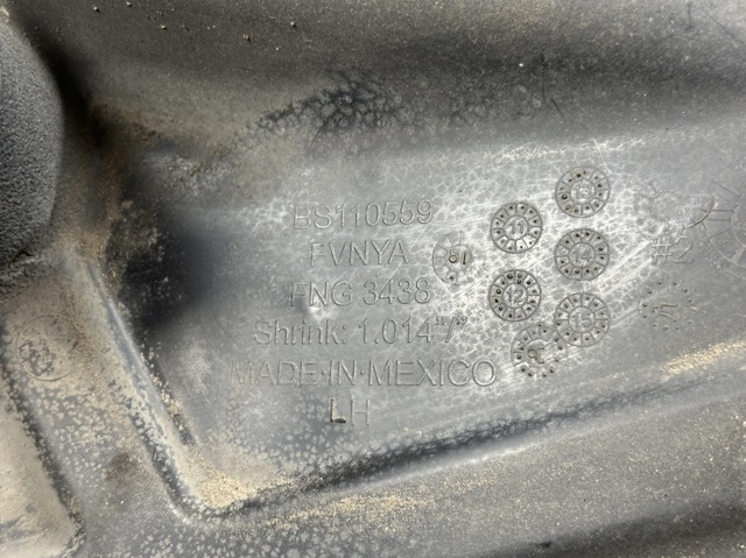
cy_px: 279
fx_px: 1034
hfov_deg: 39.7
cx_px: 373
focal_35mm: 48
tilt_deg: -59.1
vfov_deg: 30.2
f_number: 1.78
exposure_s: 1/50
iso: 160
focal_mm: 6.86
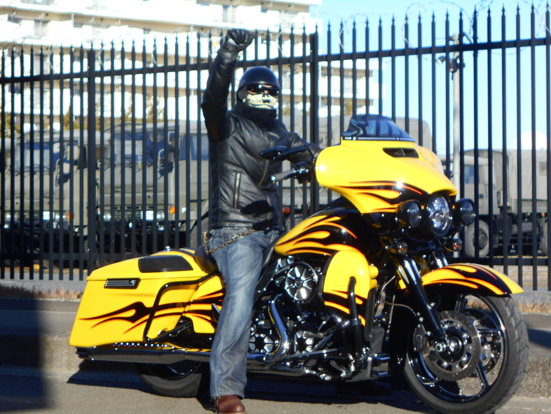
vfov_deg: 13.1
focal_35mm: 113
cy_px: 207
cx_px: 276
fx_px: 1799
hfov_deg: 17.4
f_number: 6
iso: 80
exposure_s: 1/250
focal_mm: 20.1
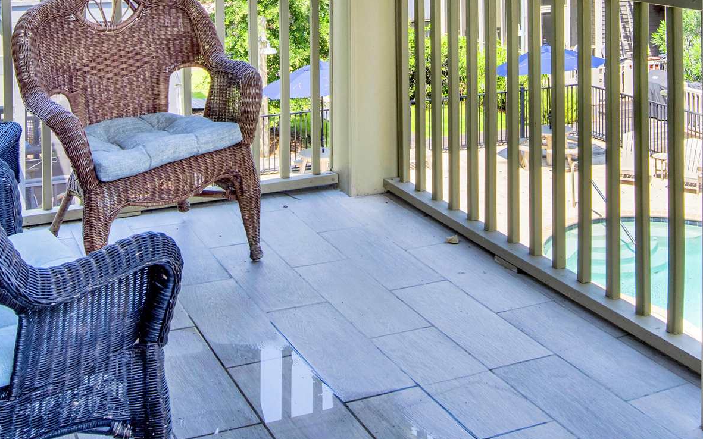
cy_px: -116
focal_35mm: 53
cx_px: 384
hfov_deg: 38.2
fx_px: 1015
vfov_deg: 22.2
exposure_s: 1/160
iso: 200
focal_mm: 20
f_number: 11
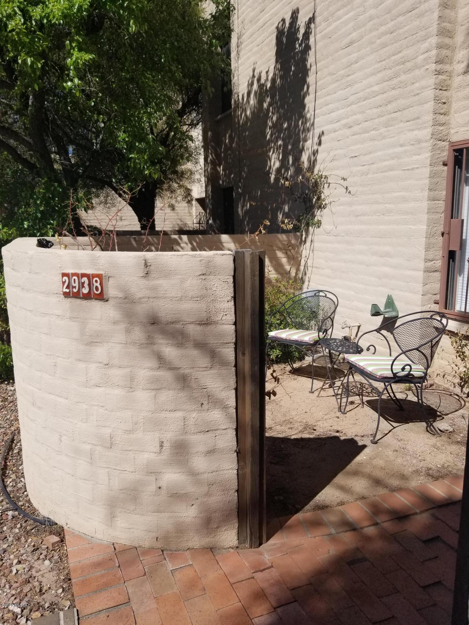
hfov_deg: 53.1
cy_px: 312
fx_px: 470
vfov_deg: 67.3
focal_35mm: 26
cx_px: 234
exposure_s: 1/3576
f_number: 1.7
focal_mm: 4.3
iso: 50
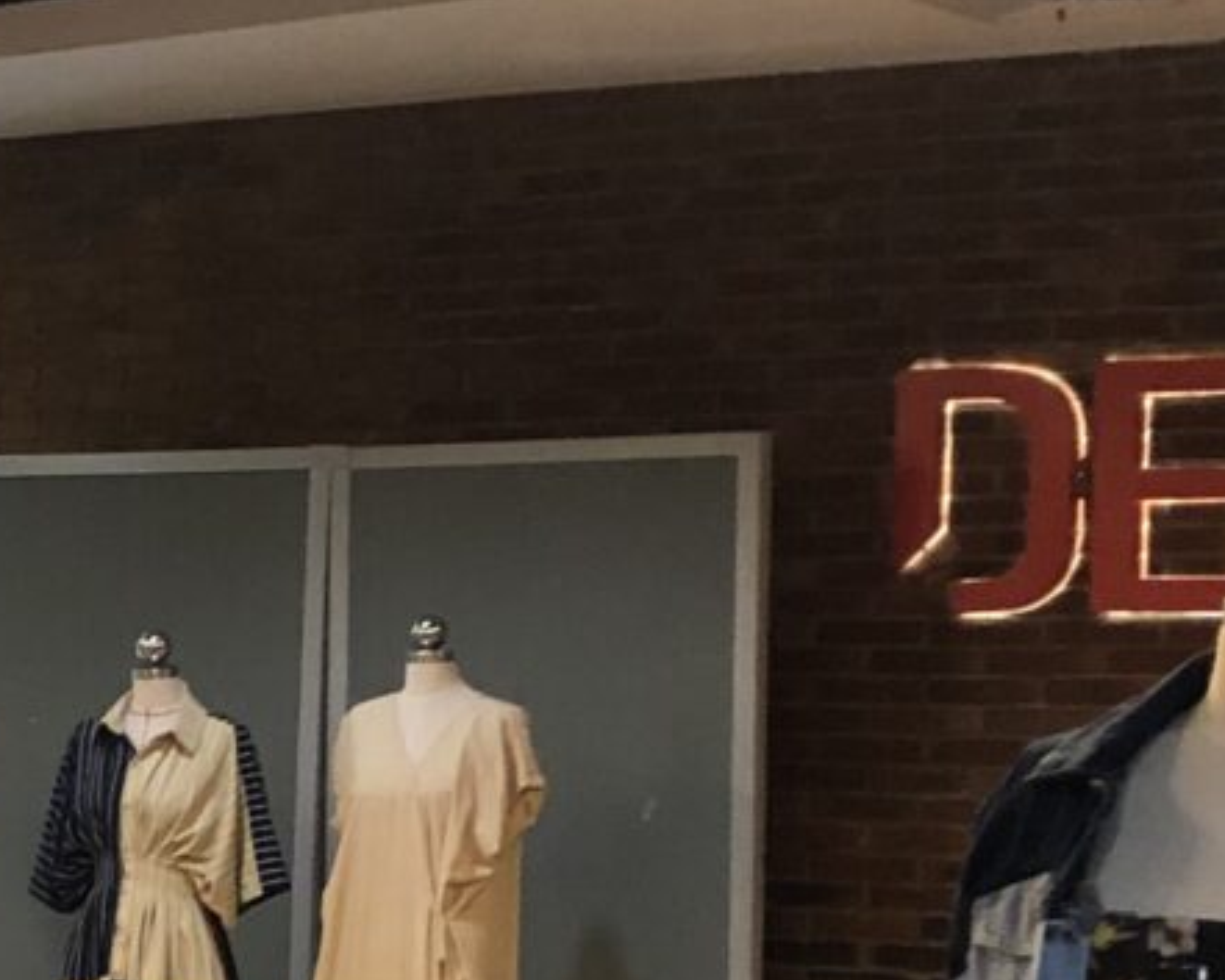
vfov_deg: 12.9
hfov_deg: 15.1
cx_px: -572
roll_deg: -1.5
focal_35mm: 119
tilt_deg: -2.5
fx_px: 4315
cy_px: 791
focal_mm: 3.99
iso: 100
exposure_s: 1/17
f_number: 1.8
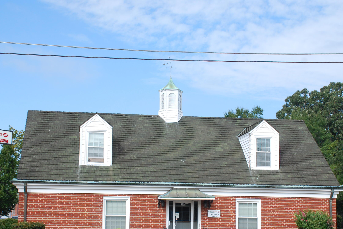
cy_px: 152
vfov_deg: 20.0
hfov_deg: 29.6
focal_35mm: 68
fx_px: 649
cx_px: 178
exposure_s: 1/250
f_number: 10
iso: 180
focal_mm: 34
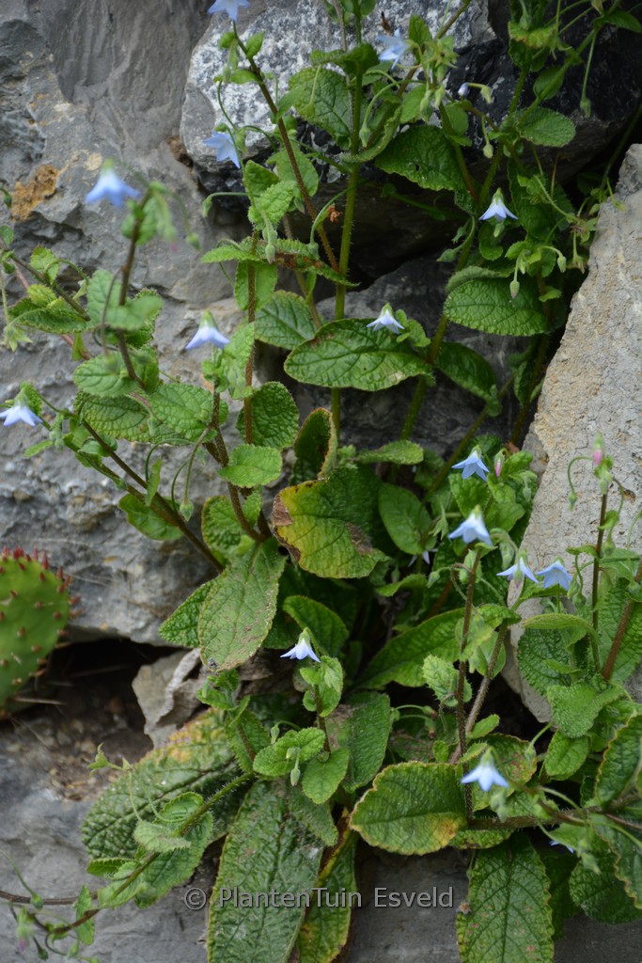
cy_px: 482
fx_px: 3008
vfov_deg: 18.2
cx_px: 321
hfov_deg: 12.2
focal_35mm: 112
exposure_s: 1/125
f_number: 5
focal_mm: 75
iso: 100
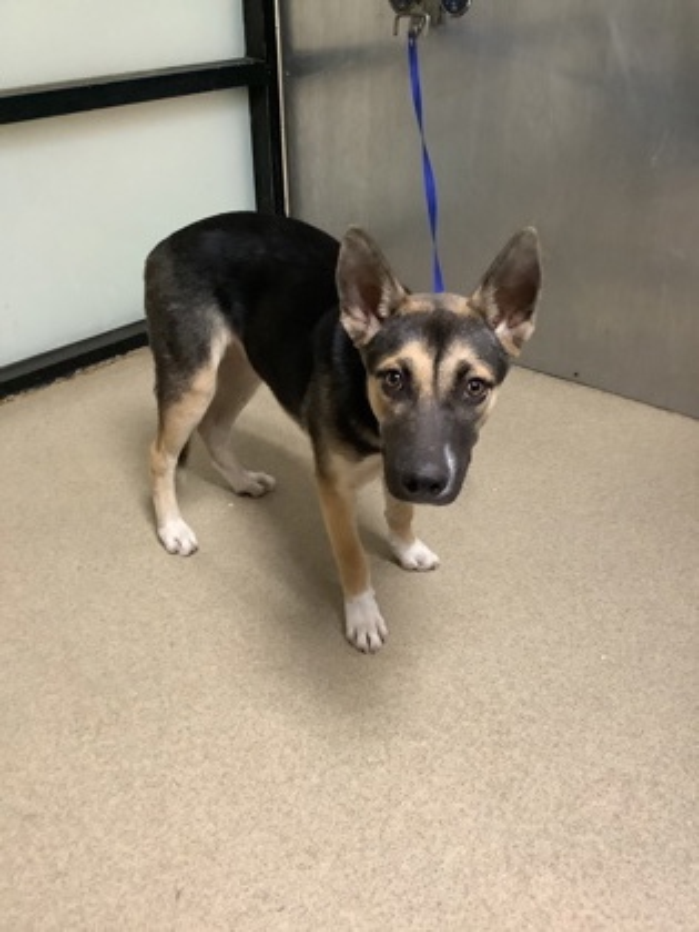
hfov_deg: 45.4
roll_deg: +1.3
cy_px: 466
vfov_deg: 58.4
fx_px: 835
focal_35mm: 31
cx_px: 350
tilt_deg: -31.8
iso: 400
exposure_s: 1/30
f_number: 2.4
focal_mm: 3.3
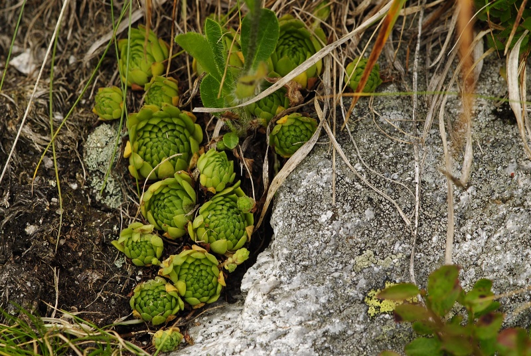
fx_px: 1883
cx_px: 266
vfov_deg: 10.8
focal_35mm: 128
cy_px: 178
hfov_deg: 16.0
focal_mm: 85
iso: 100
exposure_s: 1/80
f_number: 7.1
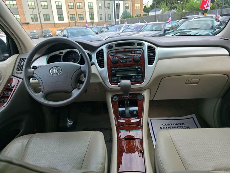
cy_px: 86
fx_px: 153
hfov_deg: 73.9
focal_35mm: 23
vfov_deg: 58.9
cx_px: 115
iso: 50
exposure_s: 1/180
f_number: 1.7
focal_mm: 6.3
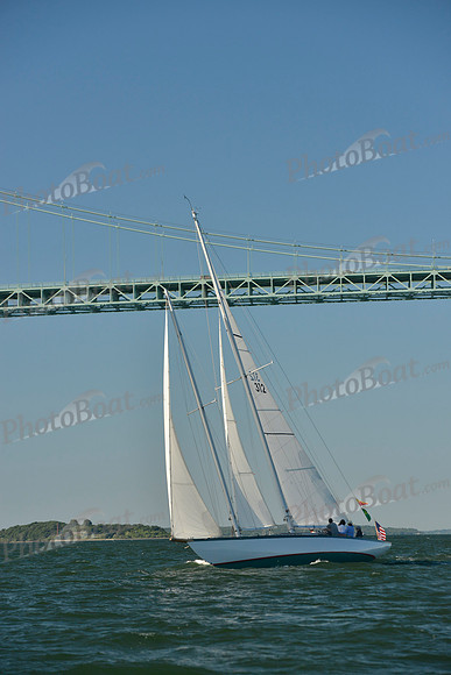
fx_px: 2178
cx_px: 226
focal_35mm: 116
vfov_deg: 17.6
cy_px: 338
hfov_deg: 11.8
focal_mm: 116
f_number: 6.3
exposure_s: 1/1250
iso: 400
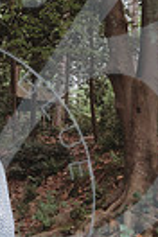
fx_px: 382
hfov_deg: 22.7
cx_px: 9
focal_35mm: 58
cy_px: 63
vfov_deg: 33.9
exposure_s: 1/320
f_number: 2.8
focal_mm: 17
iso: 200
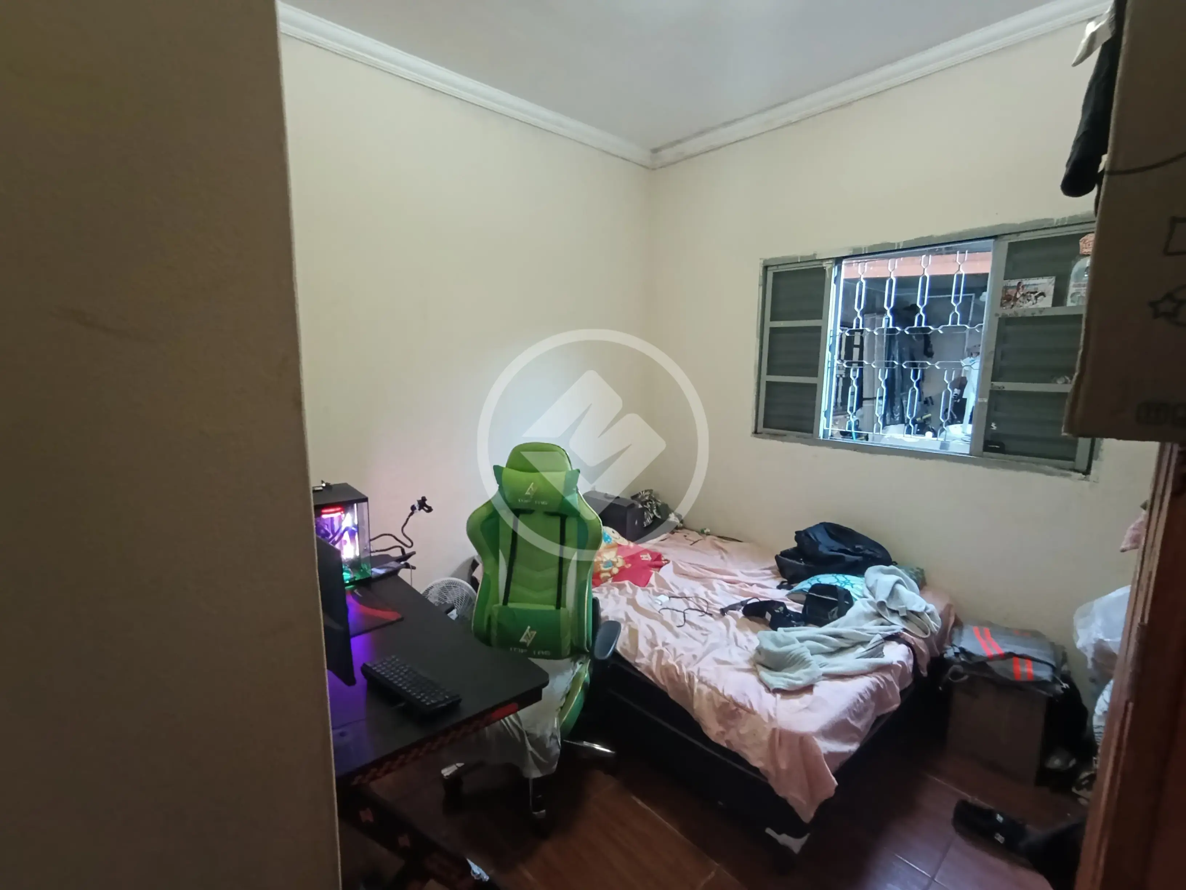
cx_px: 593
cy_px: 445
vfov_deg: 78.1
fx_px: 548
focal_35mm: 16
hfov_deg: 94.5
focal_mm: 1.65
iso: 1000
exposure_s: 1/20
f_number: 2.2
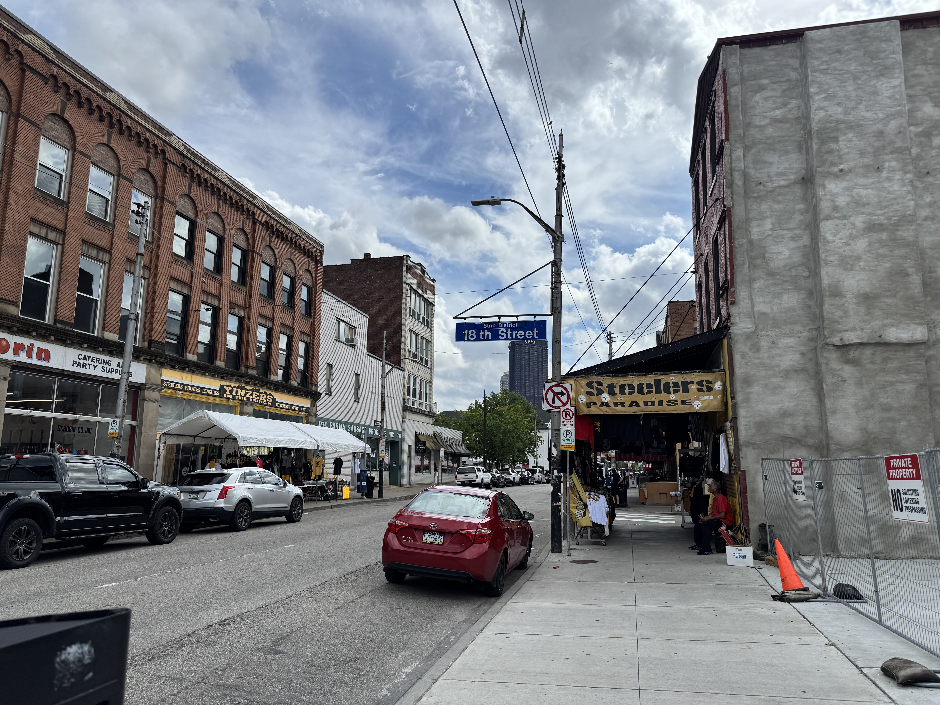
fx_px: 652
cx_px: 470
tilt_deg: +9.7
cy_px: 352
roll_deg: -0.2
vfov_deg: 56.8
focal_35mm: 24
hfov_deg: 71.6
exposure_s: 1/4608
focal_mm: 6.76
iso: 80
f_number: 1.78
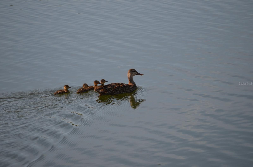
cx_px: 126
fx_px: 2104
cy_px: 84
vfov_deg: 4.6
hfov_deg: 6.9
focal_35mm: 300
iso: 400
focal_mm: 200
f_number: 6.3
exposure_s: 1/1600
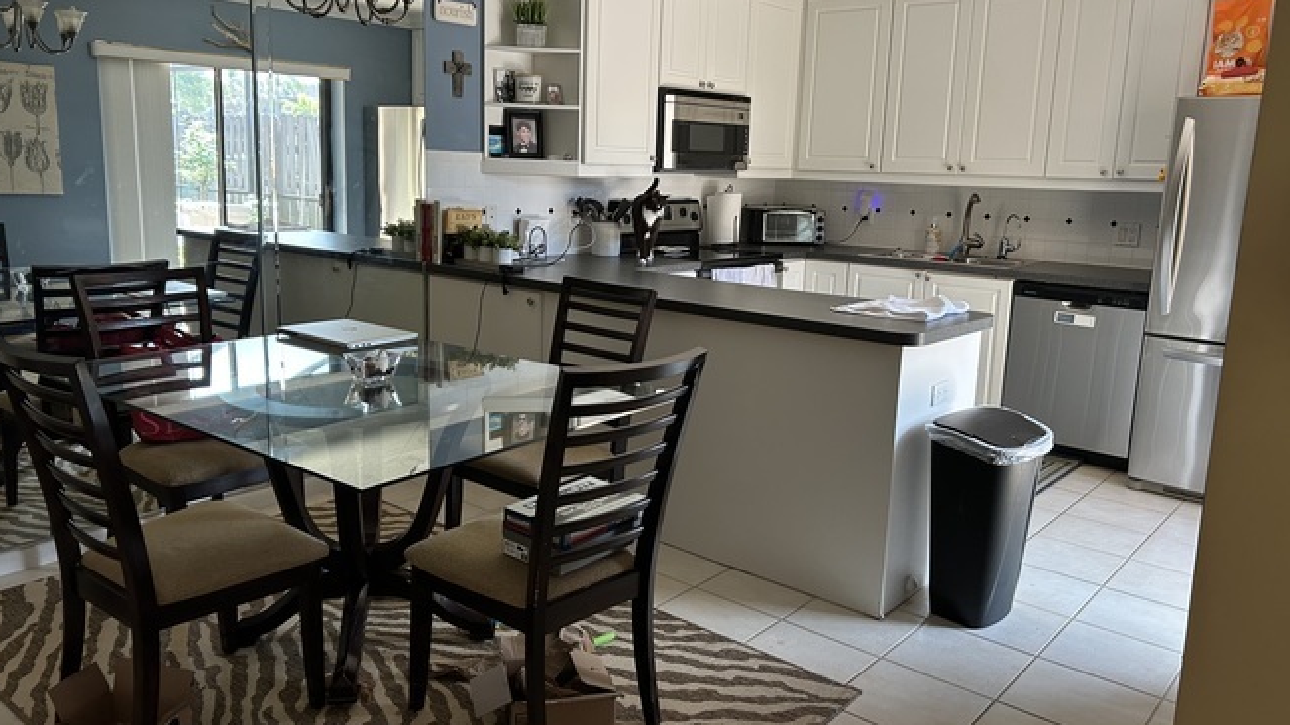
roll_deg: -1.9
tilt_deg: -9.2
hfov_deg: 66.1
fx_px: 992
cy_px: 335
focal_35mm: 29
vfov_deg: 40.1
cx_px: 635
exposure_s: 1/99
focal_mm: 5.7
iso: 125
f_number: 1.5
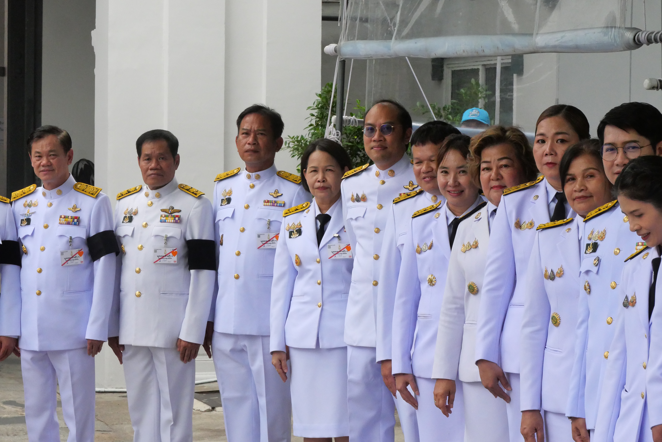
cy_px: 221
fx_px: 2024
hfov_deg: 18.6
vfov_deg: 12.5
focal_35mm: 110
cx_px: 331
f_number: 9
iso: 3200
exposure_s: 1/2000
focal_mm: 53
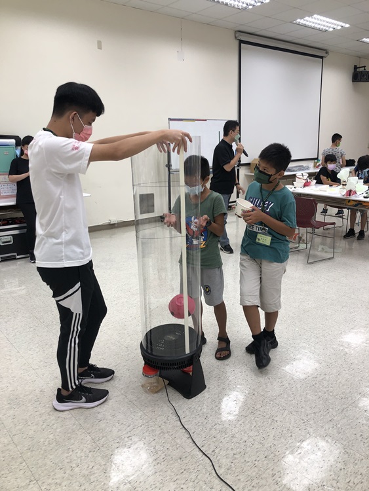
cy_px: 246
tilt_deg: -11.5
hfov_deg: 49.8
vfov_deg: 63.4
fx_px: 398
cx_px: 184
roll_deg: +2.3
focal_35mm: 28
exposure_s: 1/120
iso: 50
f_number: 1.8
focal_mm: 3.99
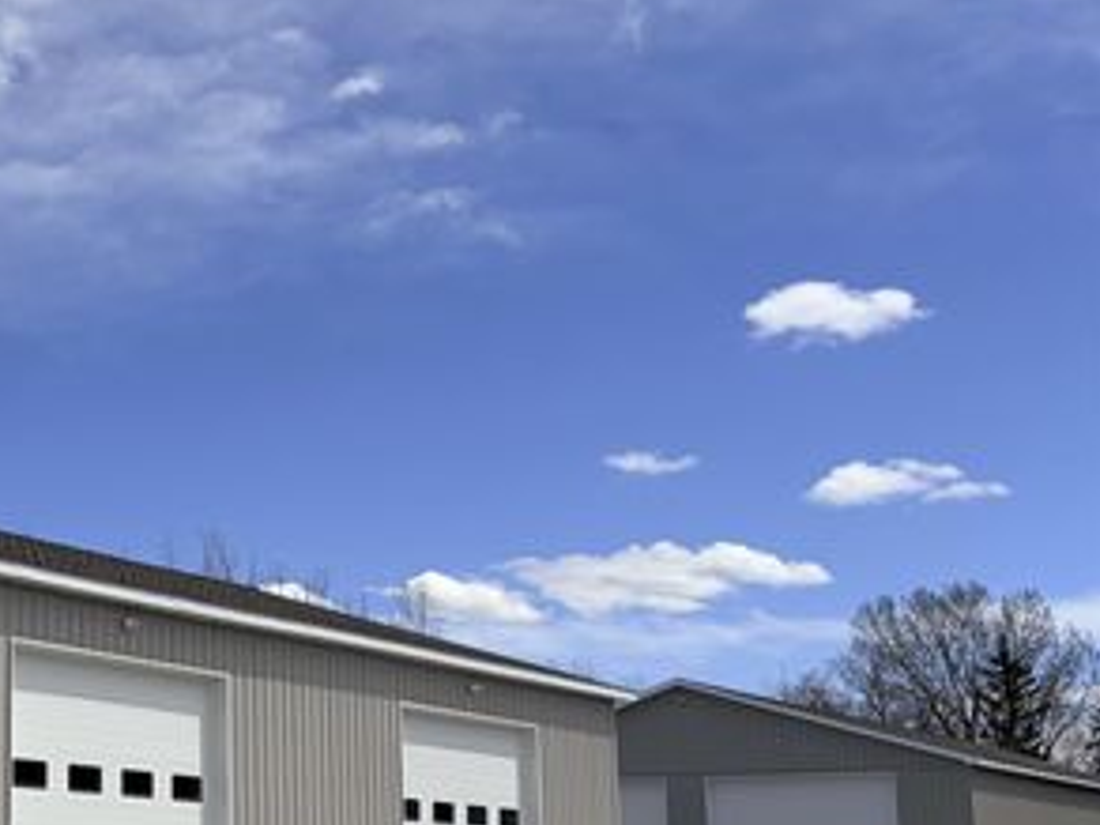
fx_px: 1811
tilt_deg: +9.8
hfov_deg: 30.4
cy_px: 565
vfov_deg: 25.5
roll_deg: -1.4
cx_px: -98
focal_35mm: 57
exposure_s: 1/8850
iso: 50
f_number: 1.6
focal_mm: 5.96
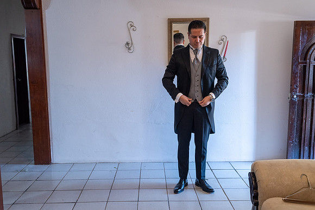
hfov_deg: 54.4
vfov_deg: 37.9
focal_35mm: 35
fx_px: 306
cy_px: 105
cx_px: 158
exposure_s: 1/160
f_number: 4.5
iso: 1600
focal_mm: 35
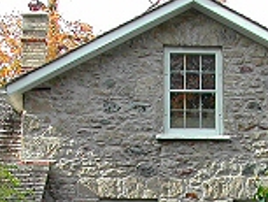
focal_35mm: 127
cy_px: 221
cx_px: 137
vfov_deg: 11.5
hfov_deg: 15.5
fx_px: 984
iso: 100
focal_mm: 8
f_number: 2.8
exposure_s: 1/409
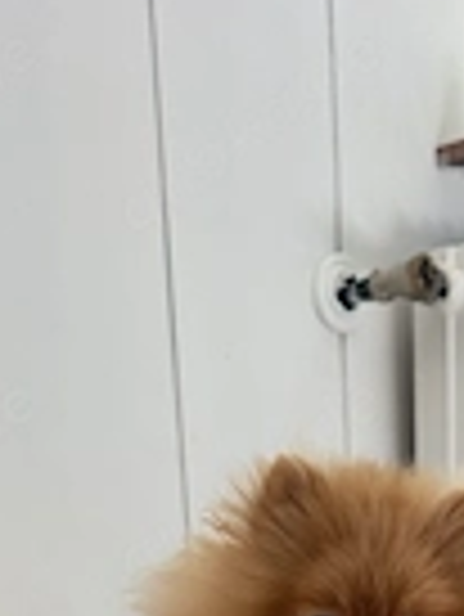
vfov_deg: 23.2
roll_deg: +3.1
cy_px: 881
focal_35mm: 70
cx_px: 347
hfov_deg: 20.9
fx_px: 1249
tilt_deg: -16.9
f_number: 1.78
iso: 125
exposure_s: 1/174
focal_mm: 6.76
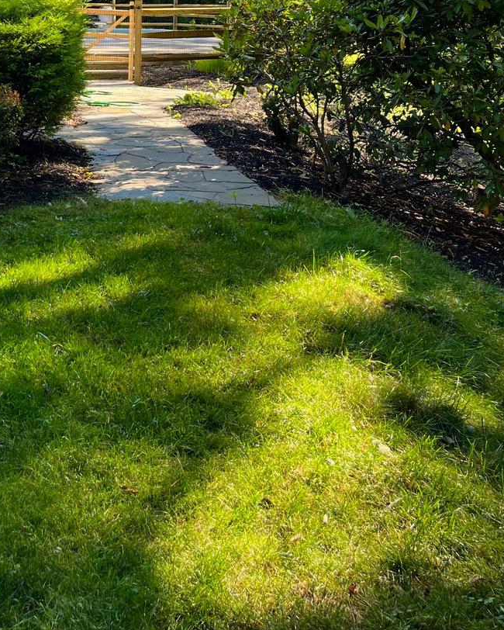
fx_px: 895
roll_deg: +0.5
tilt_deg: -2.1
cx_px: 126
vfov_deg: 36.6
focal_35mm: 48
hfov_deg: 30.9
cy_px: 73
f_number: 1.6
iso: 40
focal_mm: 5.1
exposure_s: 1/225
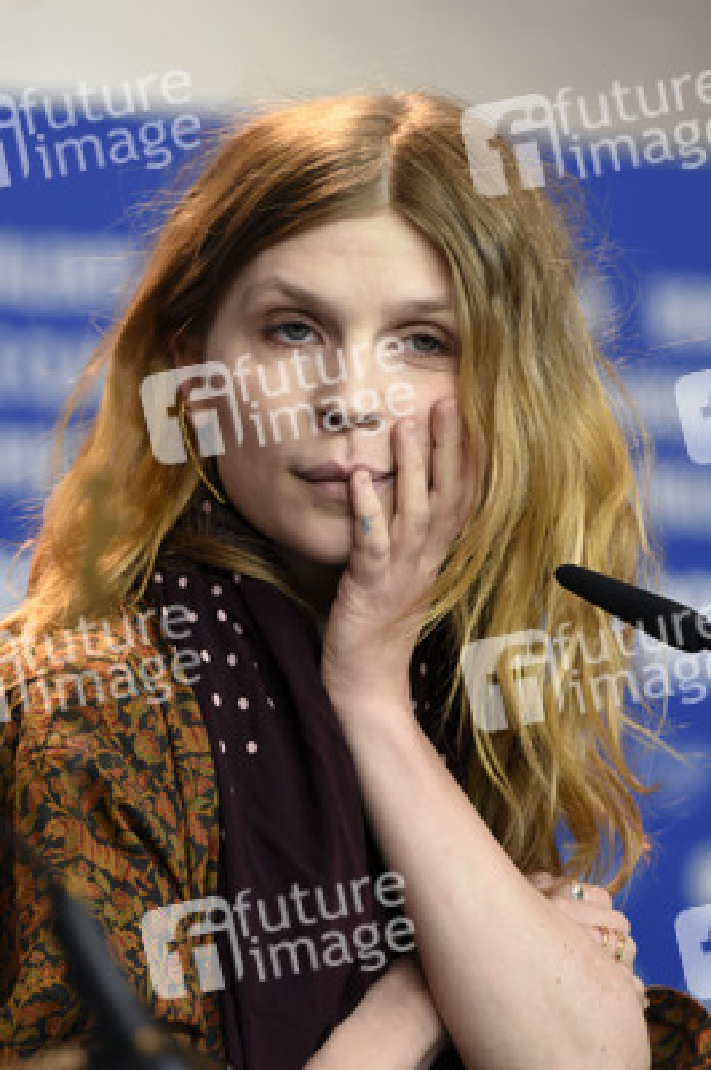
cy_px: 535
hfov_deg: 4.6
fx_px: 8902
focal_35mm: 300
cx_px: 356
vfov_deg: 6.9
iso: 1250
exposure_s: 1/320
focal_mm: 200
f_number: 3.5
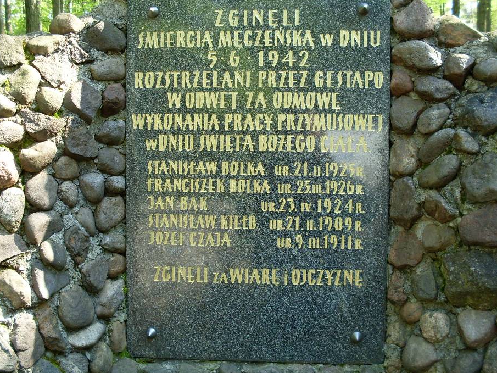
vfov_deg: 33.6
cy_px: 174
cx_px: 258
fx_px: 617
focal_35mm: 43
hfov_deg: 43.8
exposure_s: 1/90
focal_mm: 6.3
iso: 80
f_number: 2.8
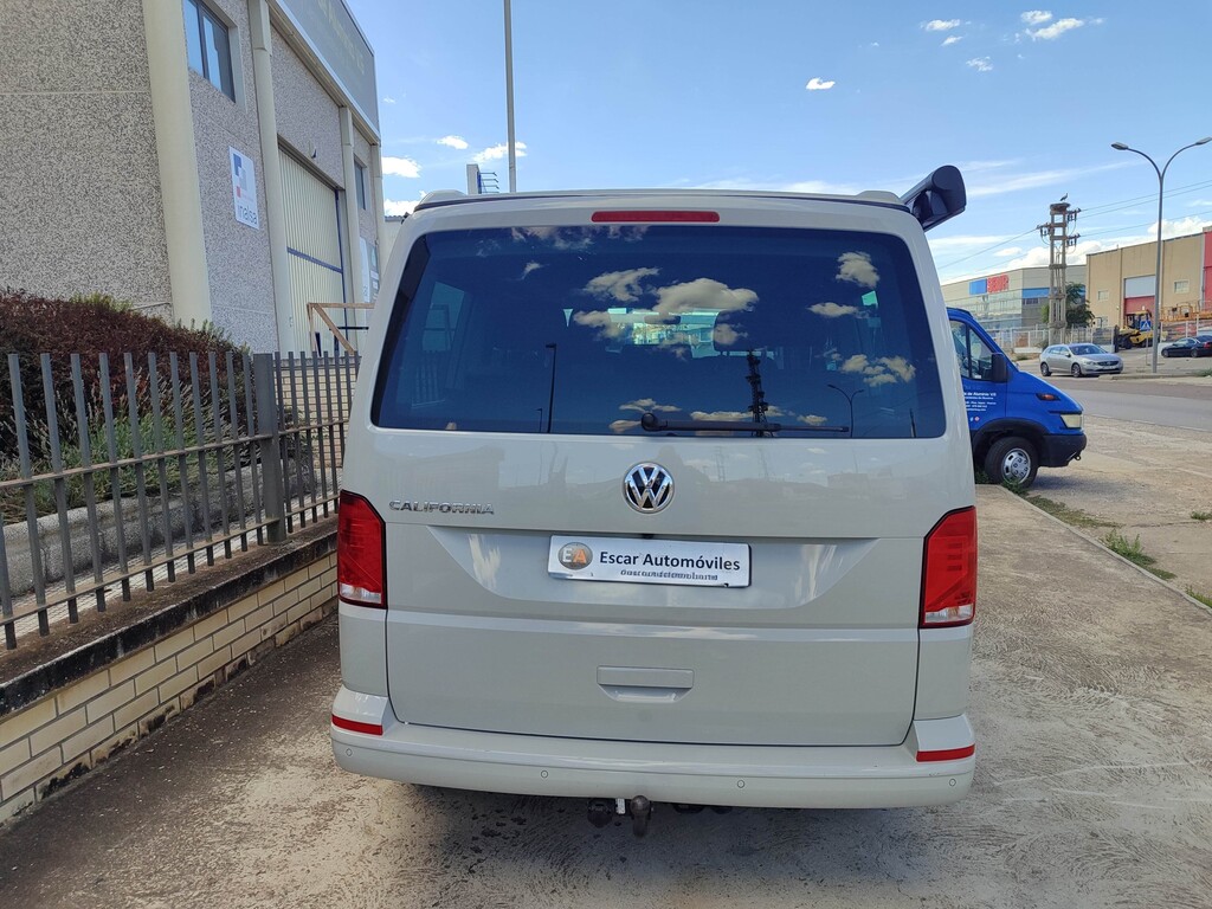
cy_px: 454
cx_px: 606
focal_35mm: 25
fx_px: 875
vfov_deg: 54.9
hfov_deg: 69.4
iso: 50
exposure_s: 1/598
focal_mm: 5.95
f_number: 1.89
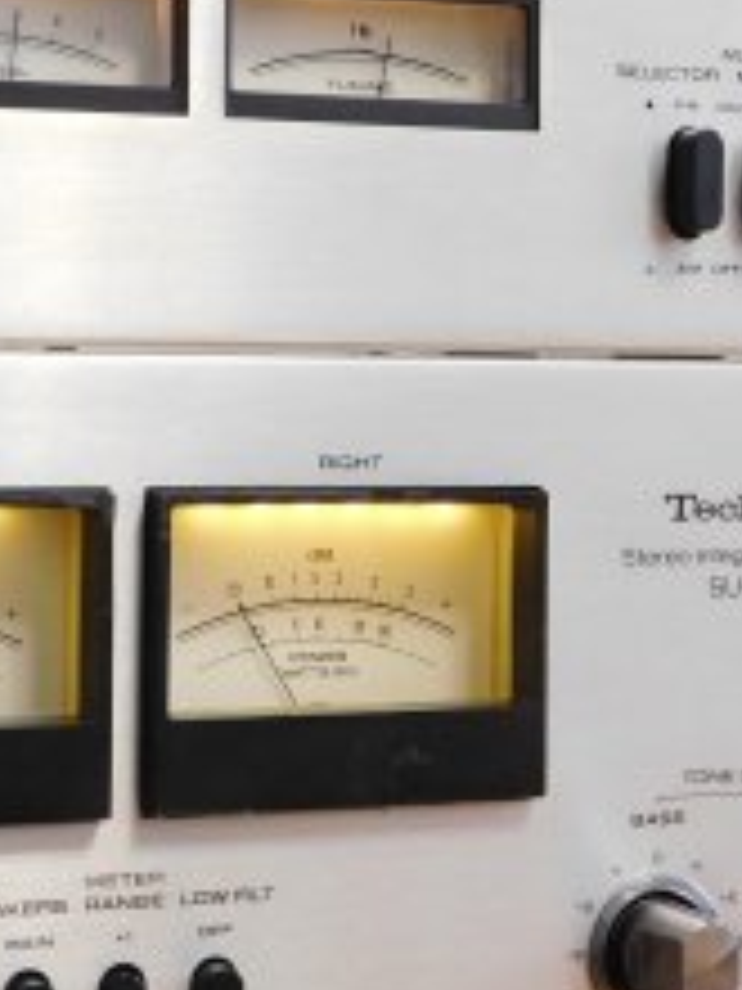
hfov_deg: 12.0
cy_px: 302
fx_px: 3515
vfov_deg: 16.0
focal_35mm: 123
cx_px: 508
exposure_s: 1/20
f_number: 3.7
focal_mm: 8
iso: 400
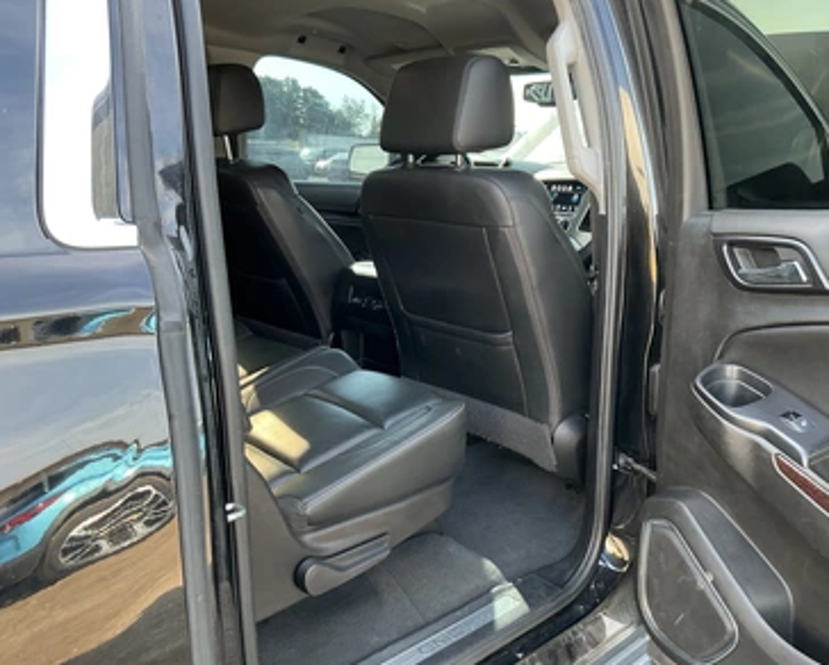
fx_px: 737
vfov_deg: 48.6
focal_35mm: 30
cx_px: 437
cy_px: 335
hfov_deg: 58.7
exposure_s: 1/122
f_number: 1.8
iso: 64
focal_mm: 3
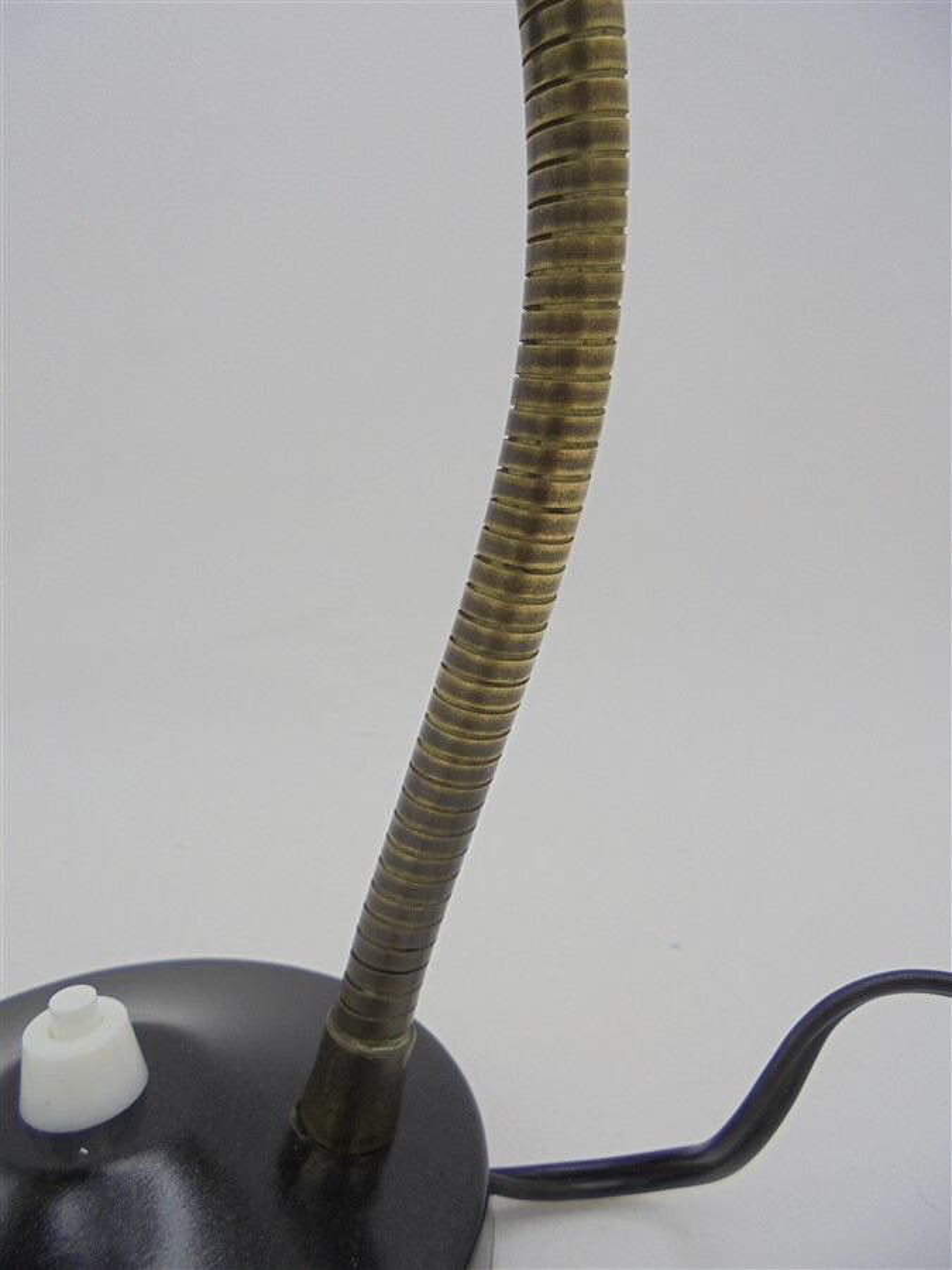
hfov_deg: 53.1
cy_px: 635
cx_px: 476
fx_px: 953
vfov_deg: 67.3
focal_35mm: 26
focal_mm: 4.6
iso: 100
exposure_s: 1/50
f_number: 3.5
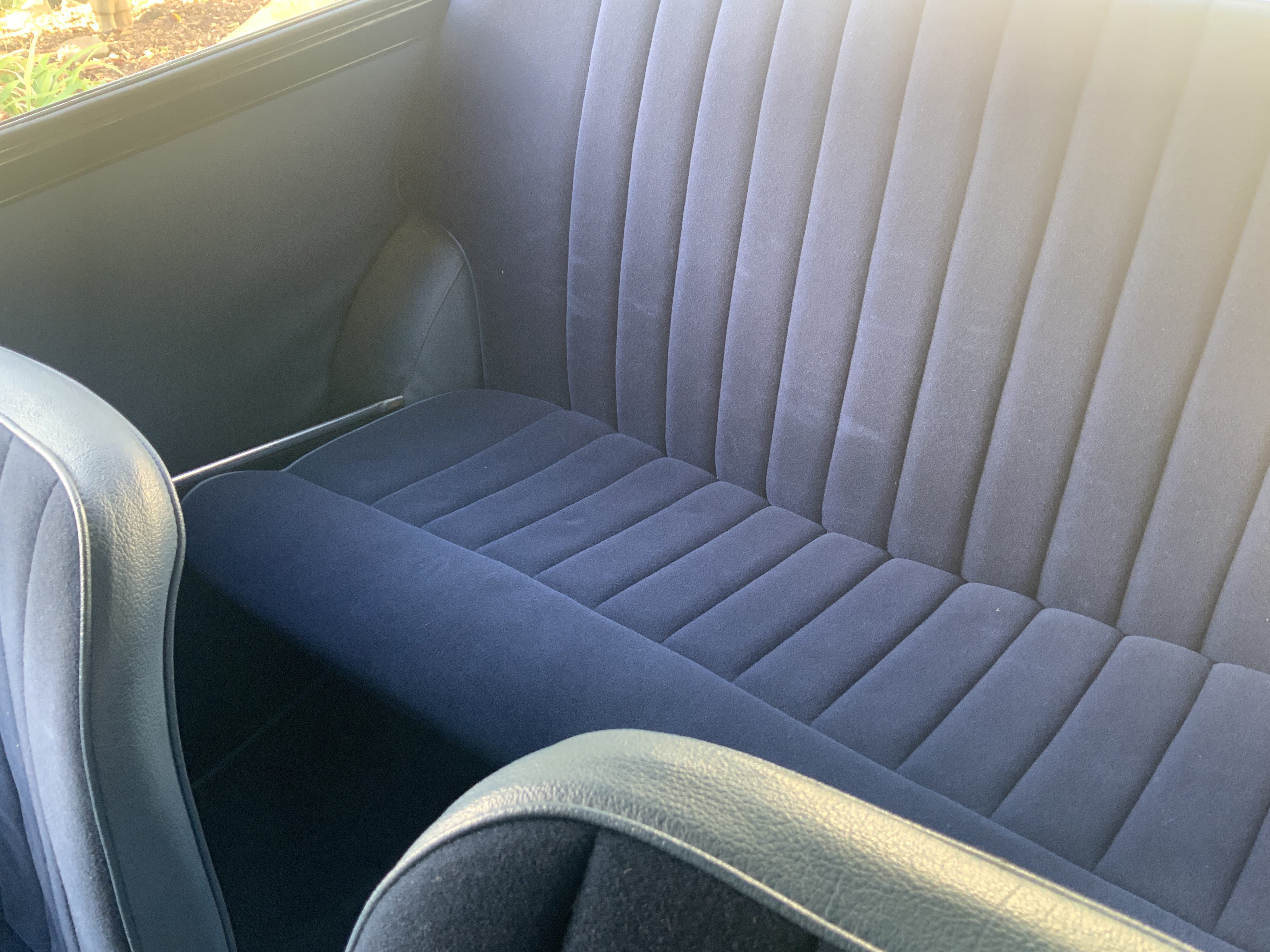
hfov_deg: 61.7
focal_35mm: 29
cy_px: 476
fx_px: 1064
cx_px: 635
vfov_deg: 48.2
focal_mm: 3
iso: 125
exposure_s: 1/50
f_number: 1.8
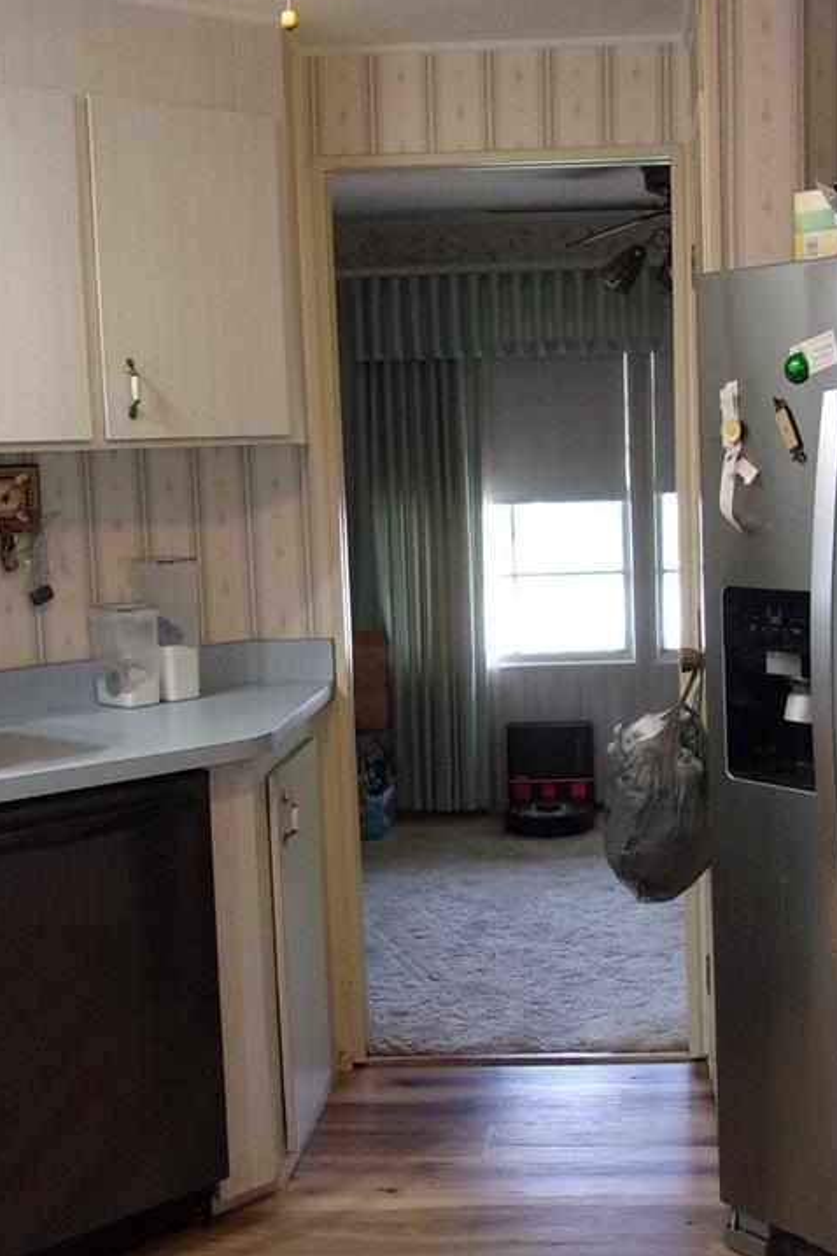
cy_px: 603
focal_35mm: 47
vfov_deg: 41.9
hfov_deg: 28.5
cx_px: 555
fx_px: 1639
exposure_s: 1/34
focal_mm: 4.9
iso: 200
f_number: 3
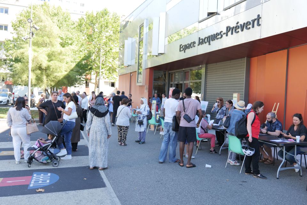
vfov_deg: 43.6
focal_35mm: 30
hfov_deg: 61.9
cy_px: 102
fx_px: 256
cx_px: 154
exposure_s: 1/60
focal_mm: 30
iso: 100
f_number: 4.2
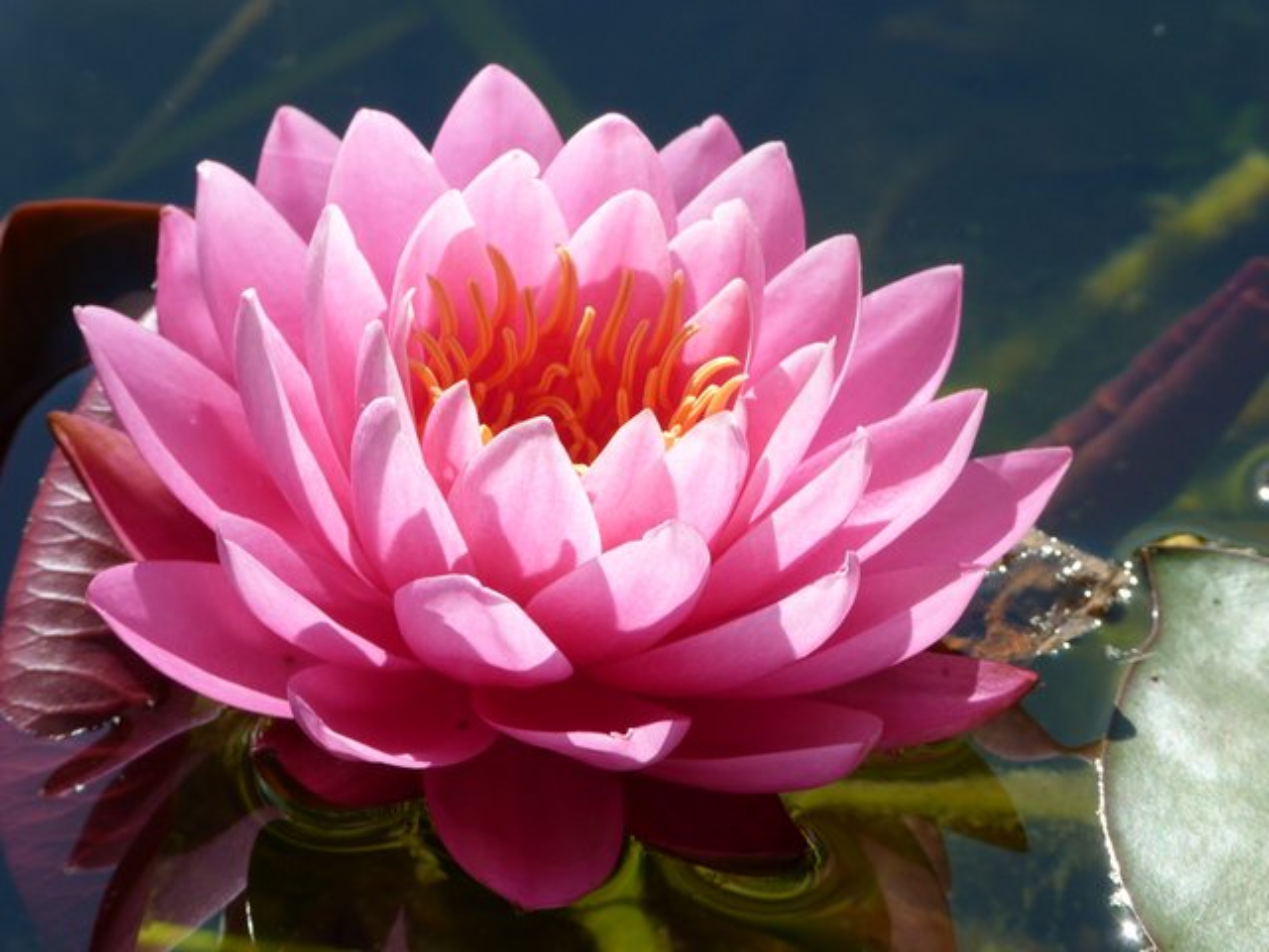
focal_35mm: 383
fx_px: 14041
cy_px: 476
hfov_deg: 5.2
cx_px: 634
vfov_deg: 3.9
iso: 80
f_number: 5.6
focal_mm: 69
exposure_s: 1/200
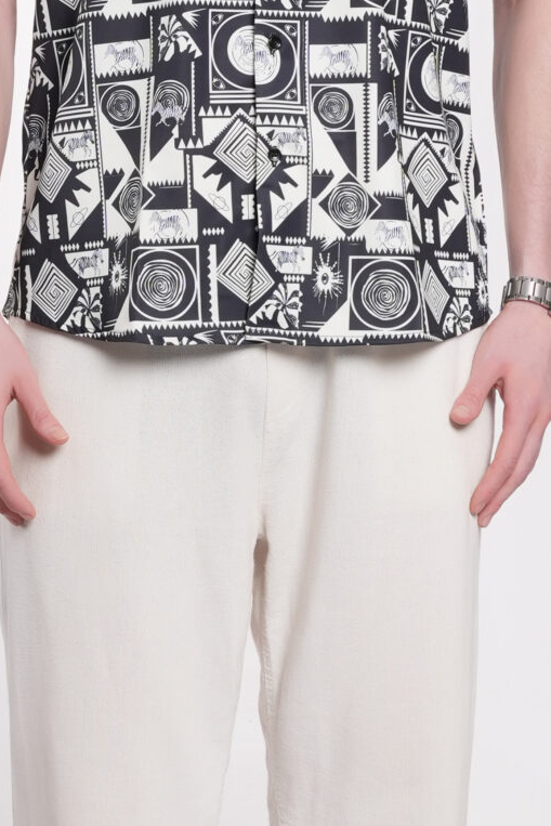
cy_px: 326
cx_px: 226
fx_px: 3710
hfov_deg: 8.5
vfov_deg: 12.7
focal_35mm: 162
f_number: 8
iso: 200
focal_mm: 48.2
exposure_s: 1/160
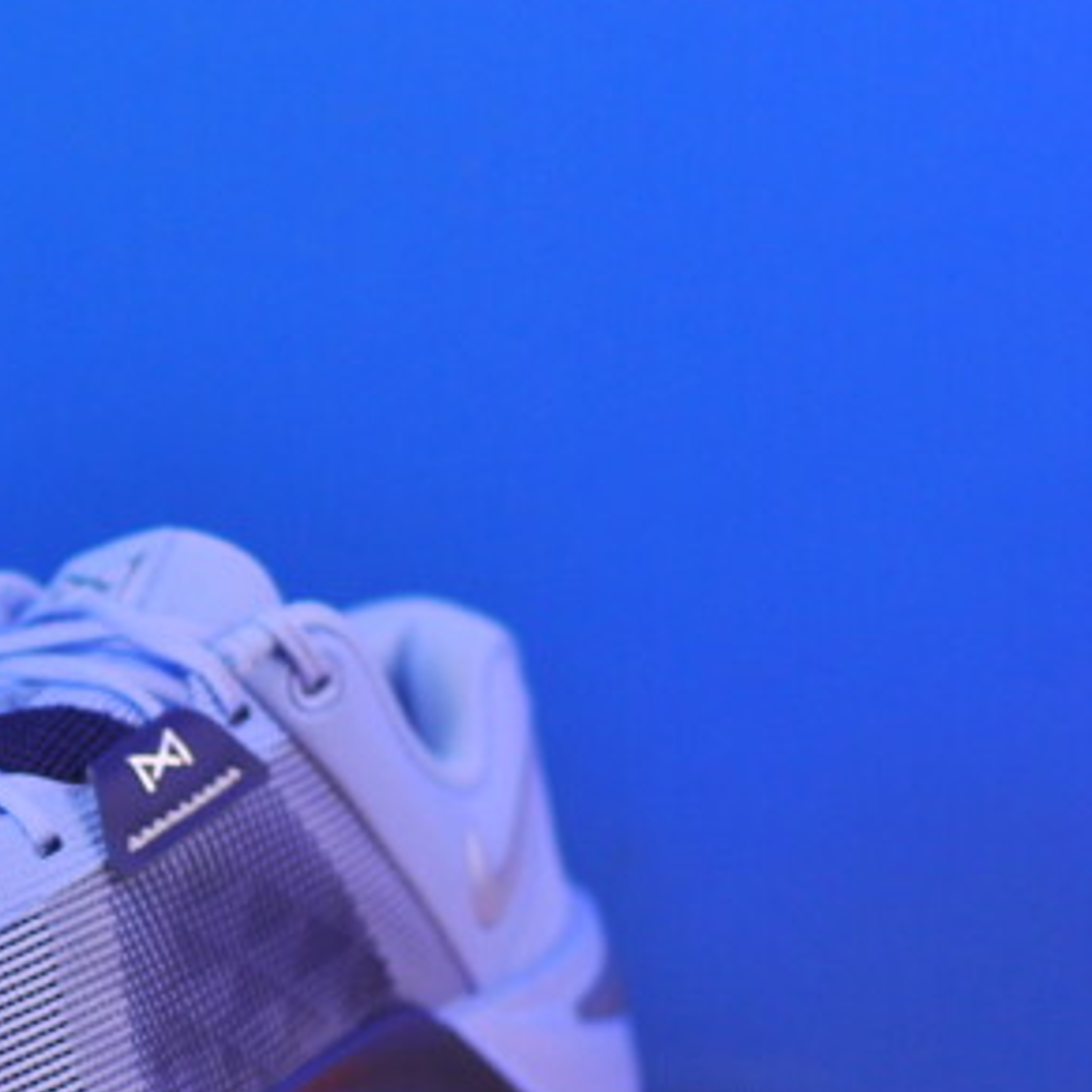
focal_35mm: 175
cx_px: -289
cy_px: 490
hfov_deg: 9.8
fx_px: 6246
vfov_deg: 10.0
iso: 250
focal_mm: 50
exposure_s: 1/320
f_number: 2.5
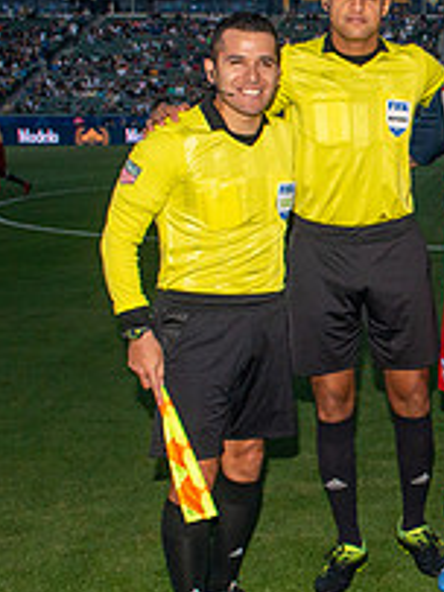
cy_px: 249
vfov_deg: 29.4
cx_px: 608
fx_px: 1130
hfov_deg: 20.0
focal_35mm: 66
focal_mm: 24
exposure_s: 1/640
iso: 800
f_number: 7.1
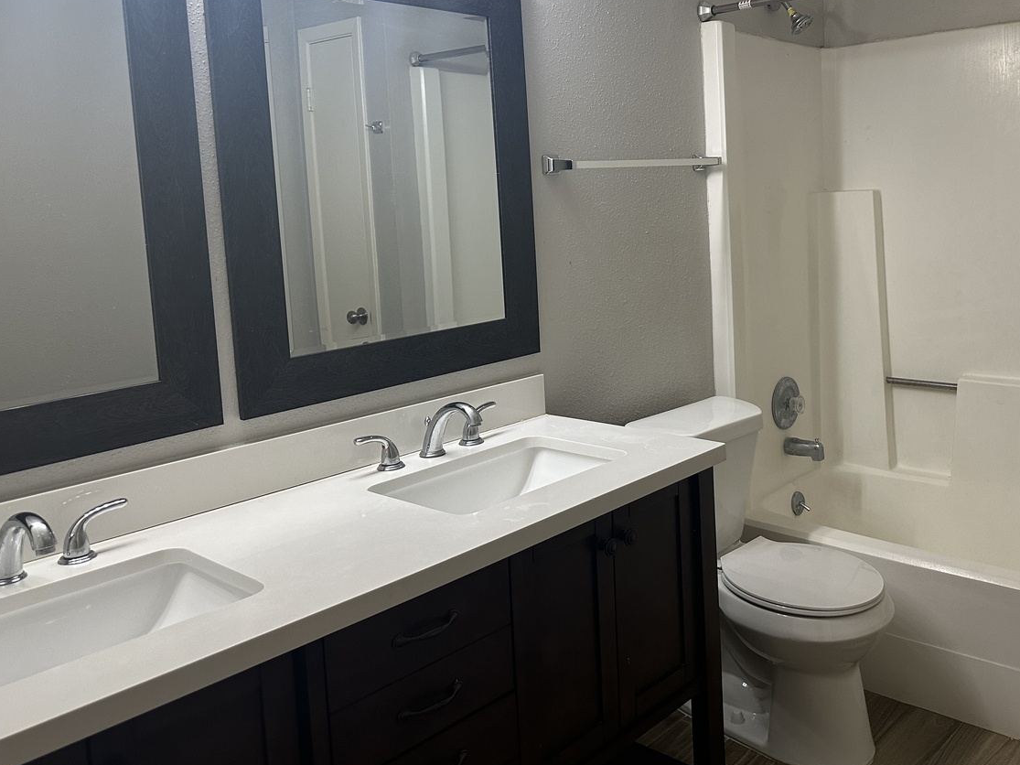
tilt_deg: -6.0
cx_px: 653
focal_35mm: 31
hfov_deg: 57.5
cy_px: 292
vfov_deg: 45.1
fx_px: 913
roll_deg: +2.2
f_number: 1.78
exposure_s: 1/120
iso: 200
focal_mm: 6.86
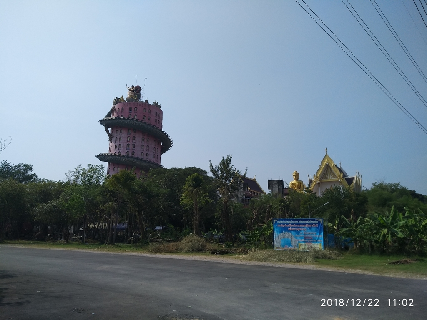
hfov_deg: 76.4
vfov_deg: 61.1
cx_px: 214
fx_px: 271
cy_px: 160
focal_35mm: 22
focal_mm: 3.81
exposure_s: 1/2052
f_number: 2.2
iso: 100
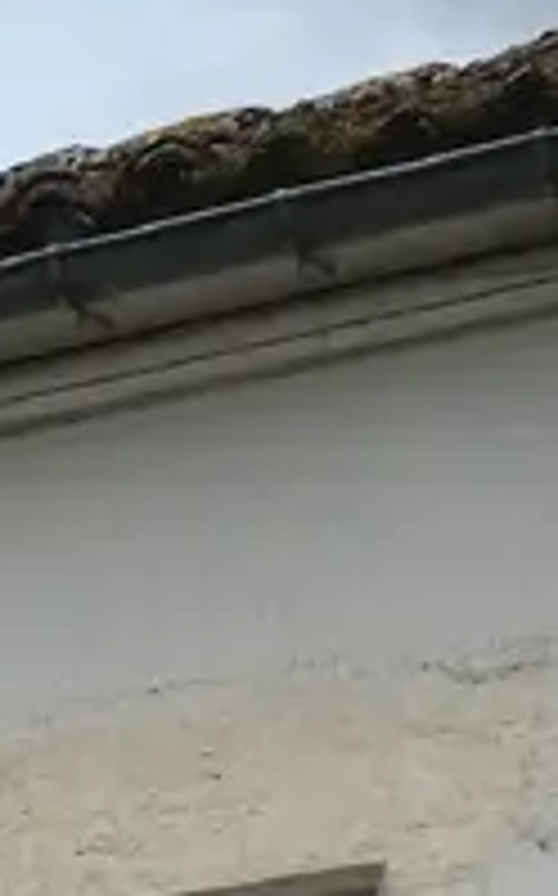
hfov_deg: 5.8
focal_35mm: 203
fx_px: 4950
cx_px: -1440
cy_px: 1749
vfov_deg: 9.7
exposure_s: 1/2200
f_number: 4.5
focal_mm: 20.5
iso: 200
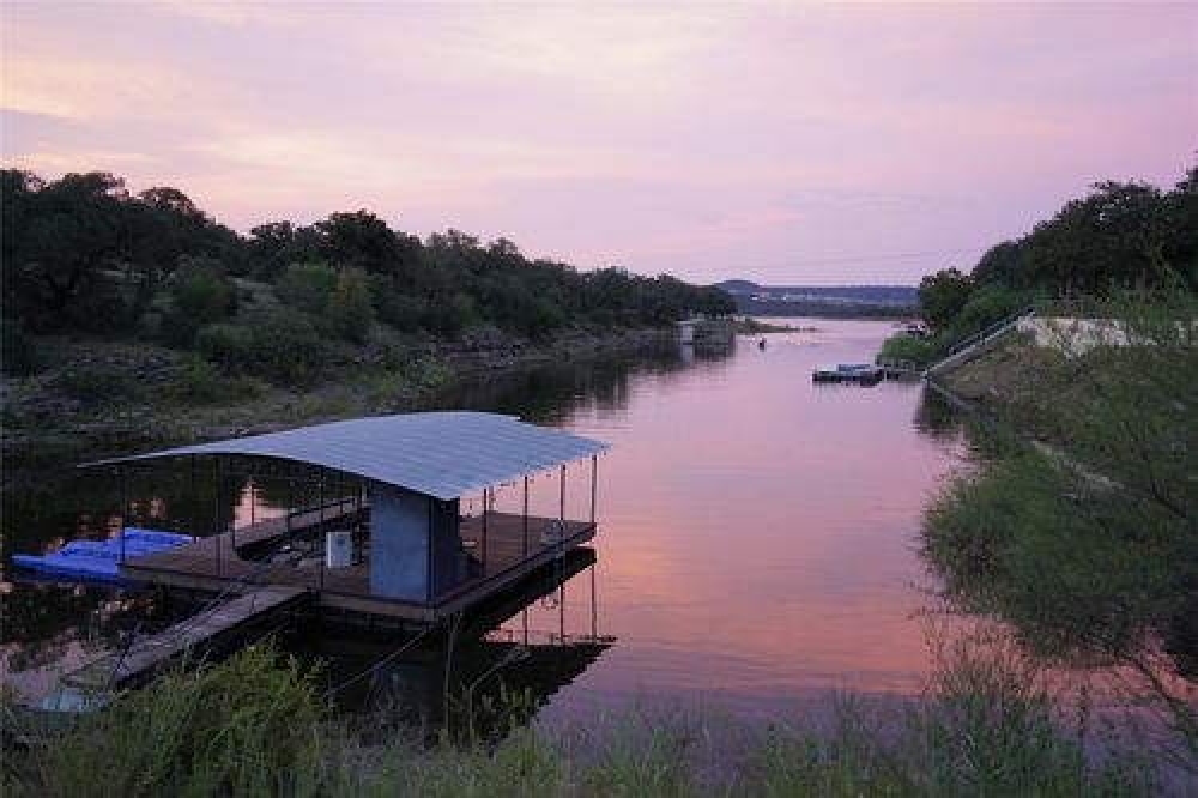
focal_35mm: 31
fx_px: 1031
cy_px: 399
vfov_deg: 42.3
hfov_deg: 60.3
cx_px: 599
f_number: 3.2
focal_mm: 31
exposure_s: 1/160
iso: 2000
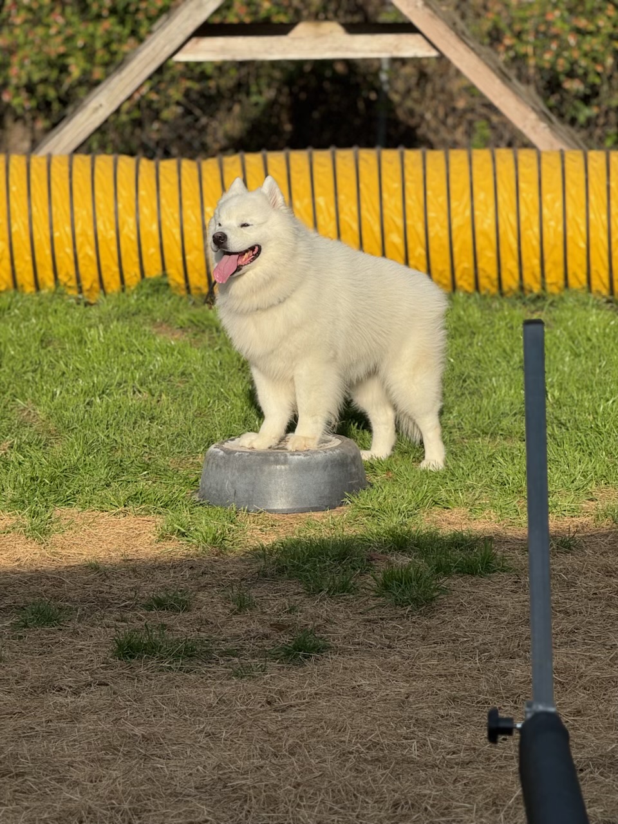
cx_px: 309
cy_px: 412
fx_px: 2856
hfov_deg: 12.3
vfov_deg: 16.4
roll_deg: +1.6
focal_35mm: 120
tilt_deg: -9.5
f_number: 2.8
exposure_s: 1/1969
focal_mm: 15.66
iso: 50
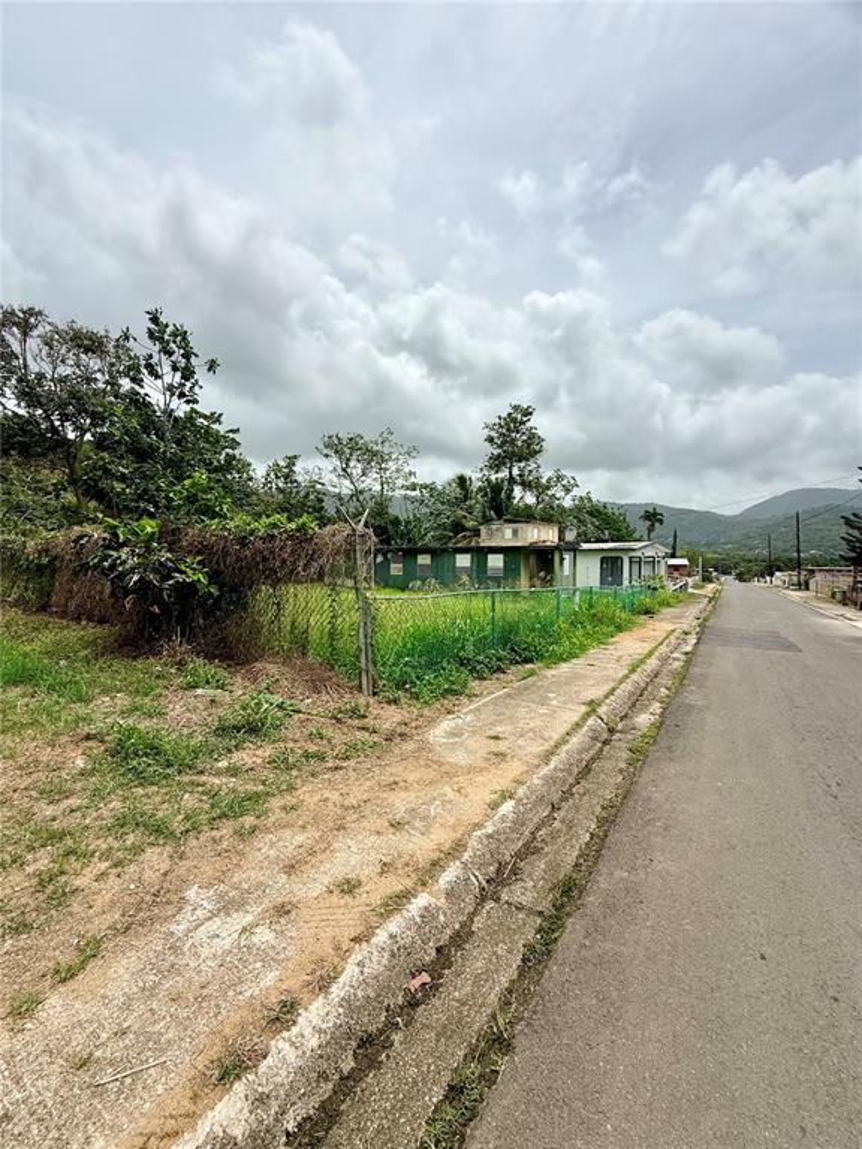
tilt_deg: -2.2
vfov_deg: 102.1
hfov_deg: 85.7
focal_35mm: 14
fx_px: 465
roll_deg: -0.1
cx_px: 431
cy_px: 574
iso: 50
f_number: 2.2
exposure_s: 1/4425
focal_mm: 2.22
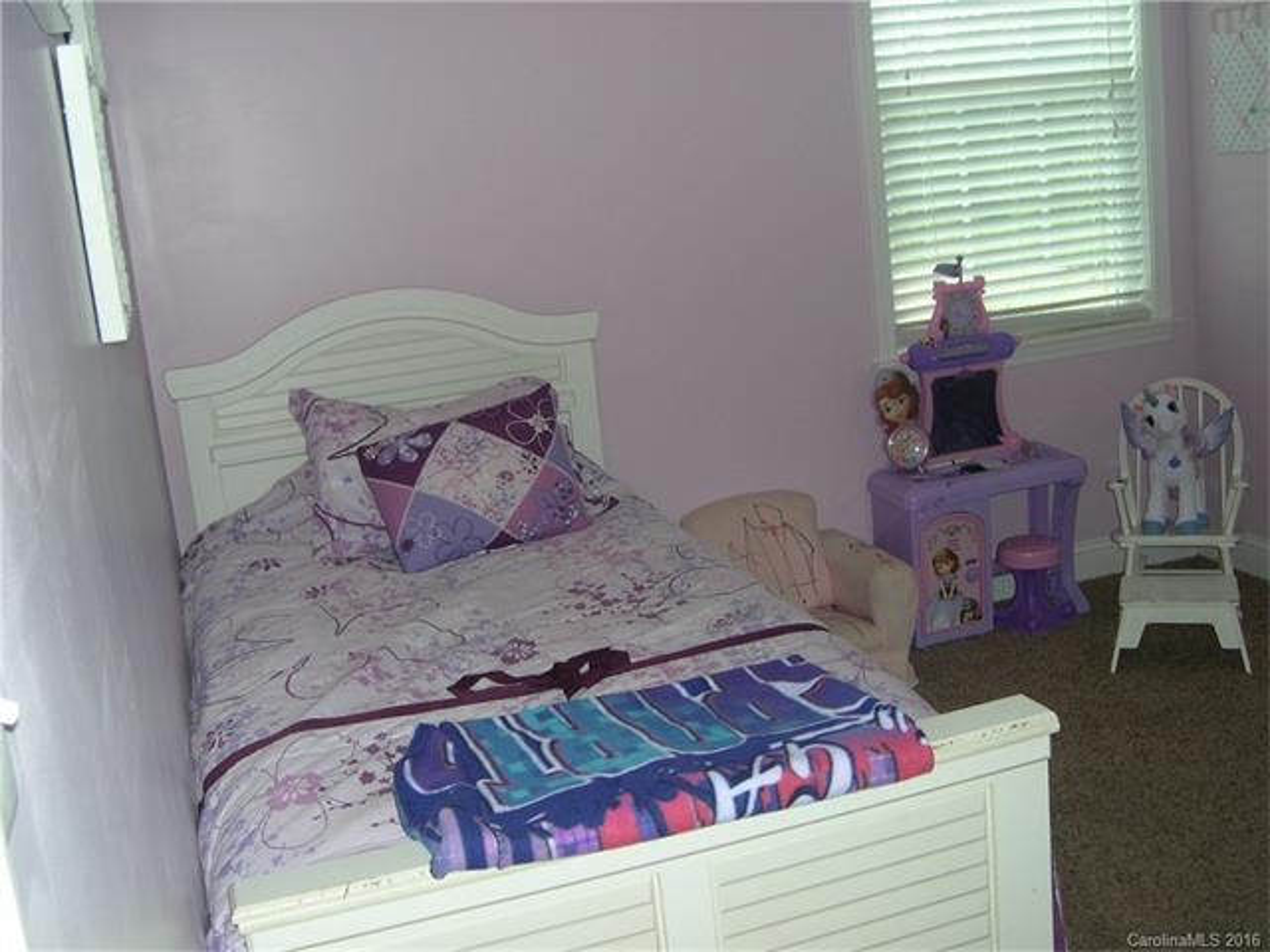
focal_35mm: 38
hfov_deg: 49.0
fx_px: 1394
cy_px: 476
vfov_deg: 37.7
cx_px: 635
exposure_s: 1/60
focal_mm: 8
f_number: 2.8
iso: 100
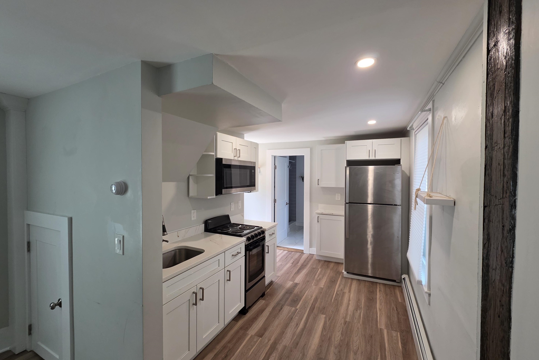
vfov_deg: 81.2
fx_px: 210
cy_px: 183
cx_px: 274
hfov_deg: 104.2
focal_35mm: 14
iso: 125
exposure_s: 1/120
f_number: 1.9
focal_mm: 2.2
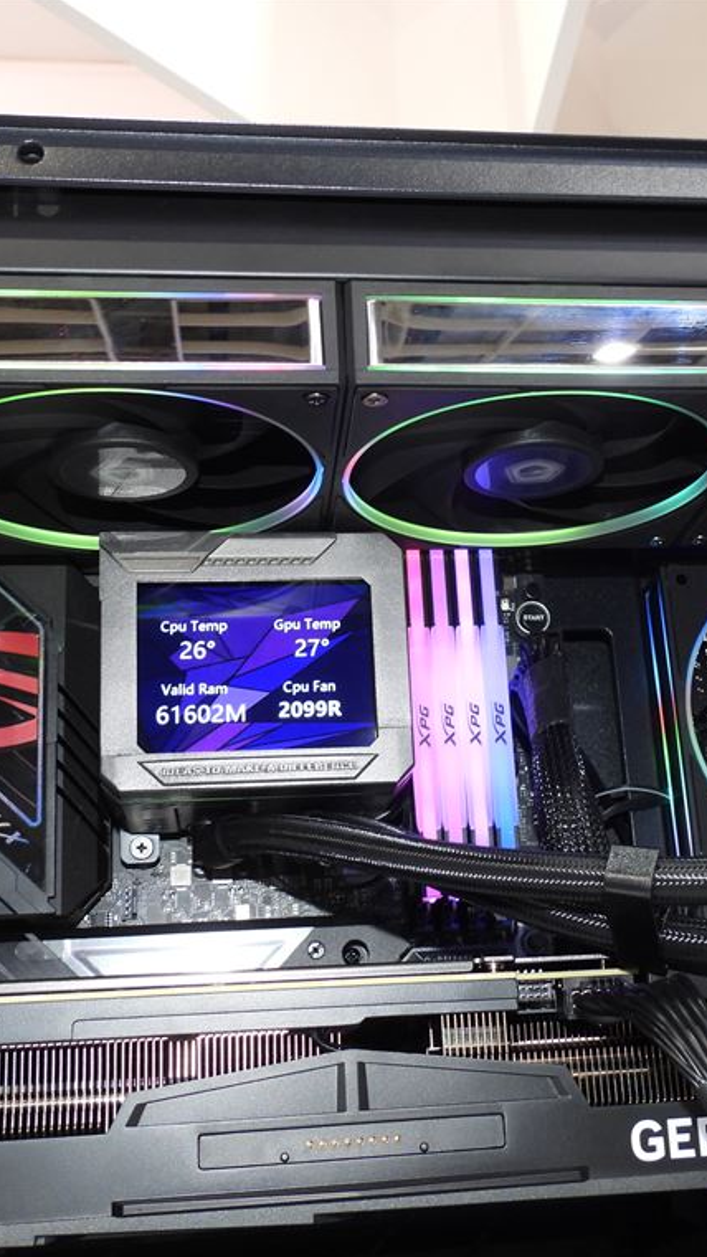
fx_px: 1467
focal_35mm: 44
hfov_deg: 27.0
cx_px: 467
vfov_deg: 46.4
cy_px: 628
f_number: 3.2
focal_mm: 5.4
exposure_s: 1/30
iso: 200
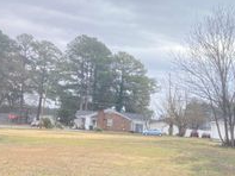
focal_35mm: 71
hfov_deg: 25.6
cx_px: 249
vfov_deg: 20.5
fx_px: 482
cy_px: 142
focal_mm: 3.99
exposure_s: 1/287
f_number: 1.8
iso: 20
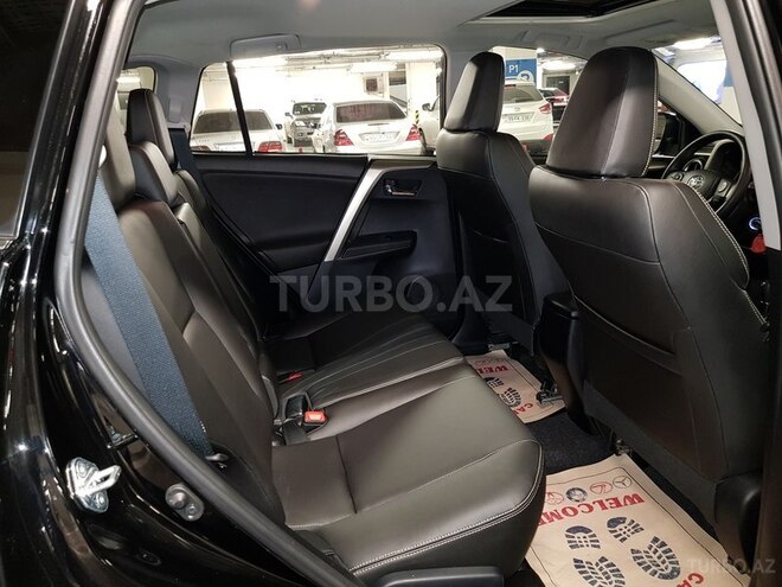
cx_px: 391
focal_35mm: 26
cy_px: 294
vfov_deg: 53.1
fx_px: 587
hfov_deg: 67.3
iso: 125
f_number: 1.7
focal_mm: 4.2
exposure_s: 1/11
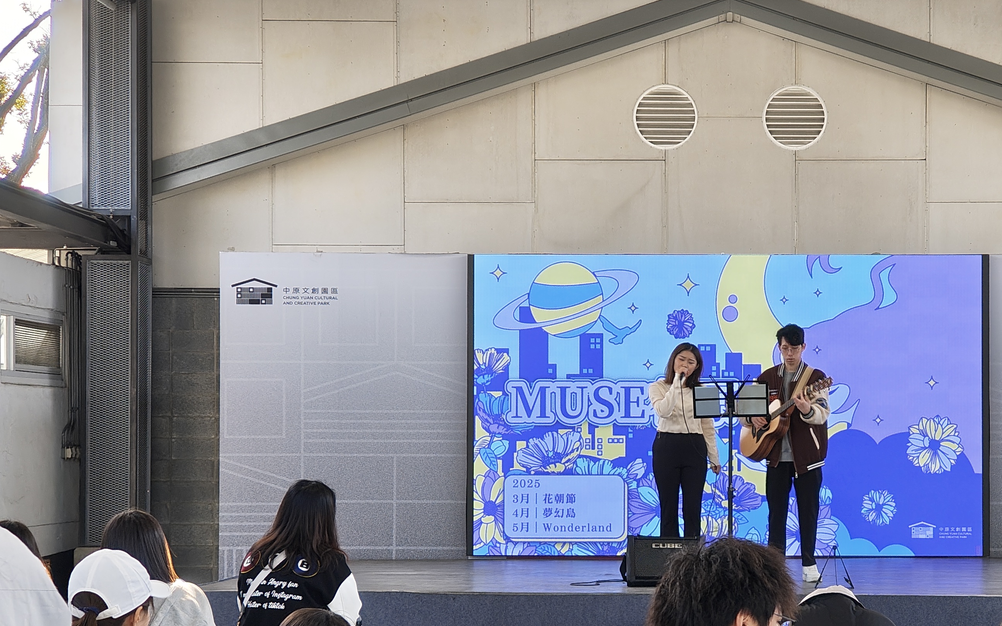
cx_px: 700
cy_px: 419
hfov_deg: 24.5
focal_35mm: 84
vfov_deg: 15.5
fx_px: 2294
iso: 58
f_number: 2
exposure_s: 1/100
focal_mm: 7.1
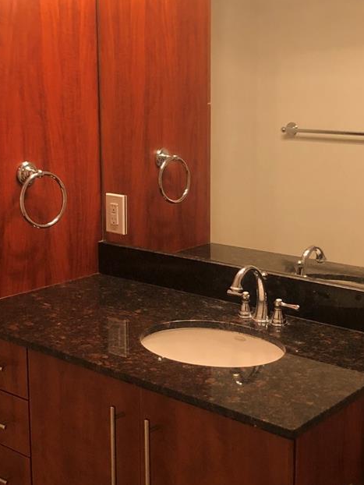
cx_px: 183
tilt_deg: -11.5
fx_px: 757
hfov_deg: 27.1
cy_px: 203
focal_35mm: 54
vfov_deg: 35.4
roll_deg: +0.9
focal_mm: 3.99
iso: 64
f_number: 1.8
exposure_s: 1/15
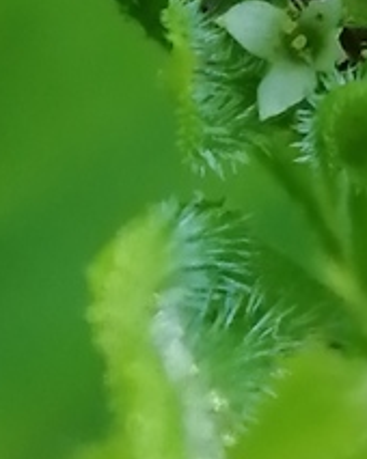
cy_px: -22
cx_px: 456
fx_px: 4147
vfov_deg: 6.3
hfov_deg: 5.0
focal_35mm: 305
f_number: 1.8
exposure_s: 1/180
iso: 100
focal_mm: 3.46
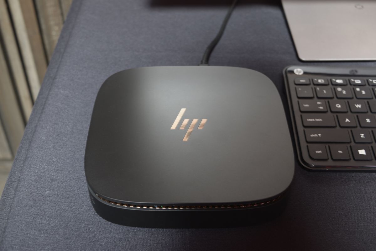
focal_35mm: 48
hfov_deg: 41.1
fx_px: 501
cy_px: 126
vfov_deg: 28.1
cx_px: 188
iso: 200
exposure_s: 1/4
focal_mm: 32
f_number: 6.3
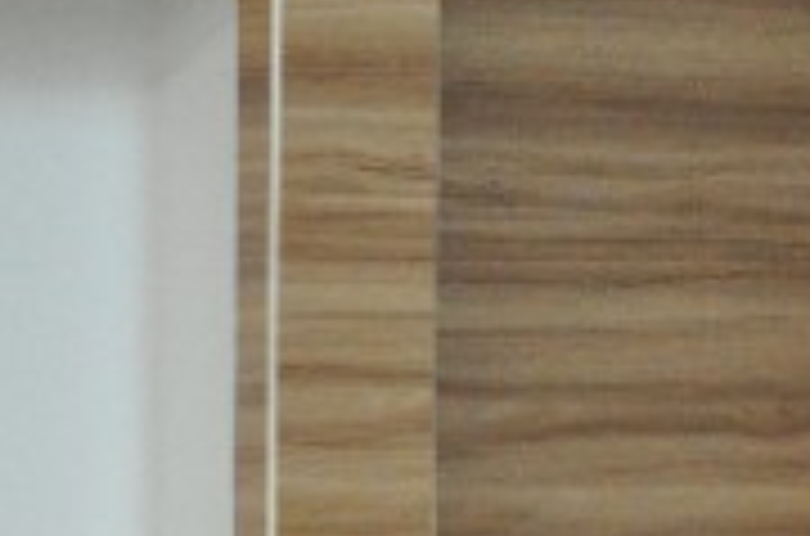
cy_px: 1036
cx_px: -936
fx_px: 4600
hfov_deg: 9.3
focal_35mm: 205
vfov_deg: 6.5
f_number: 6.3
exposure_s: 1/160
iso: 2000
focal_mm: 24
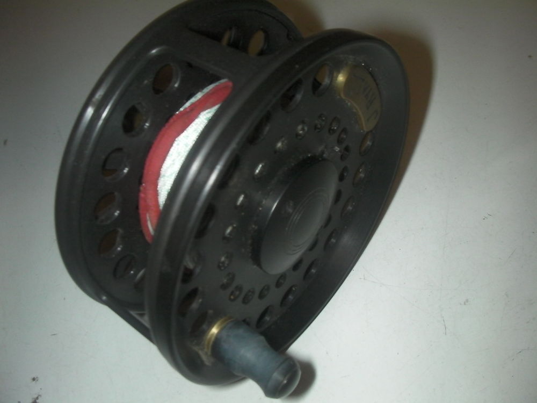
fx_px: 589
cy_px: 202
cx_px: 268
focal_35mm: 38
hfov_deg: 49.0
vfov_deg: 37.7
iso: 200
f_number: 5.6
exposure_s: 1/30
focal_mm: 6.3
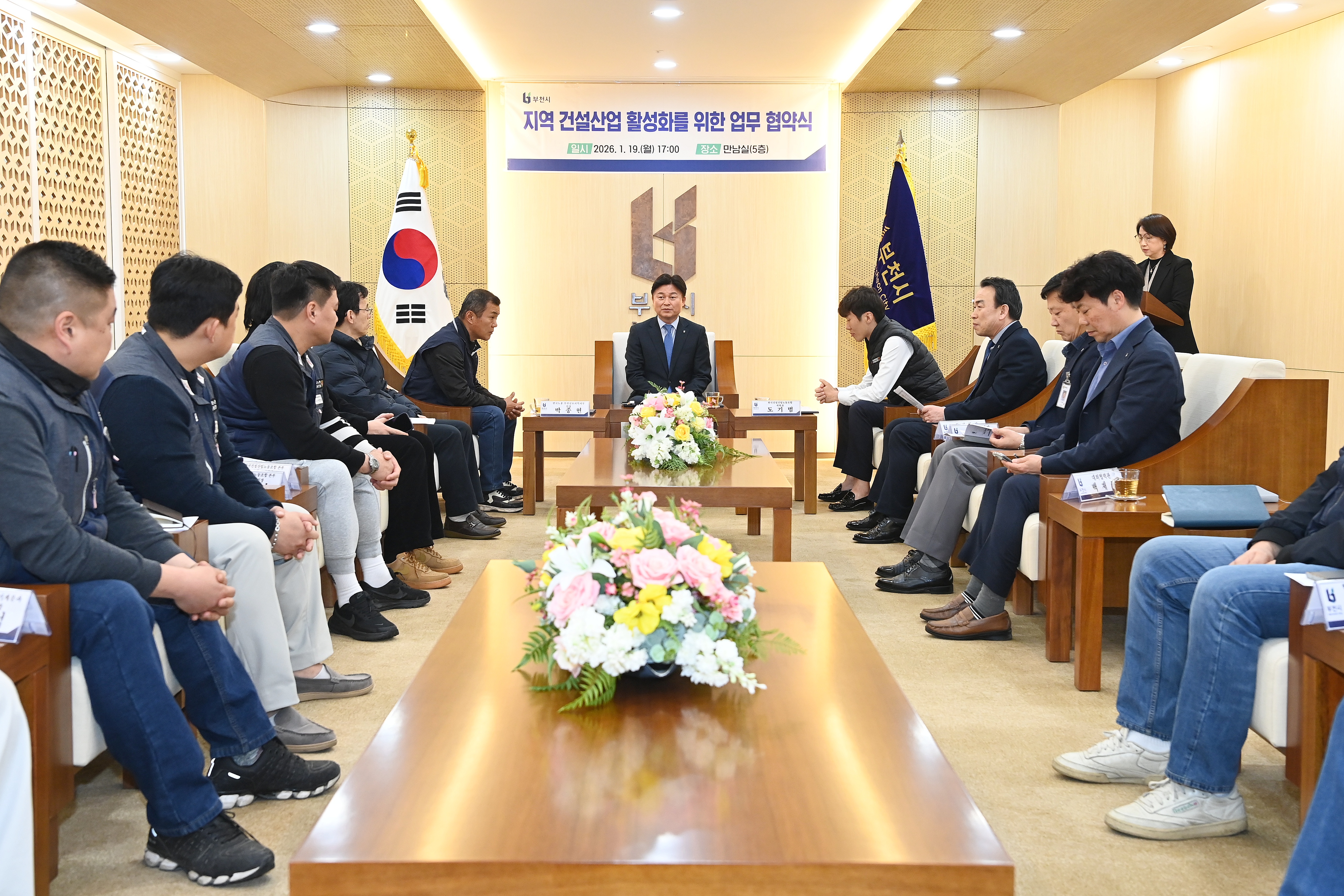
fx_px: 1568
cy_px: 448
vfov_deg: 31.9
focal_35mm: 42
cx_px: 672
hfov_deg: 46.4
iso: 2500
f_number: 6.3
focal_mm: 42
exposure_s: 1/125
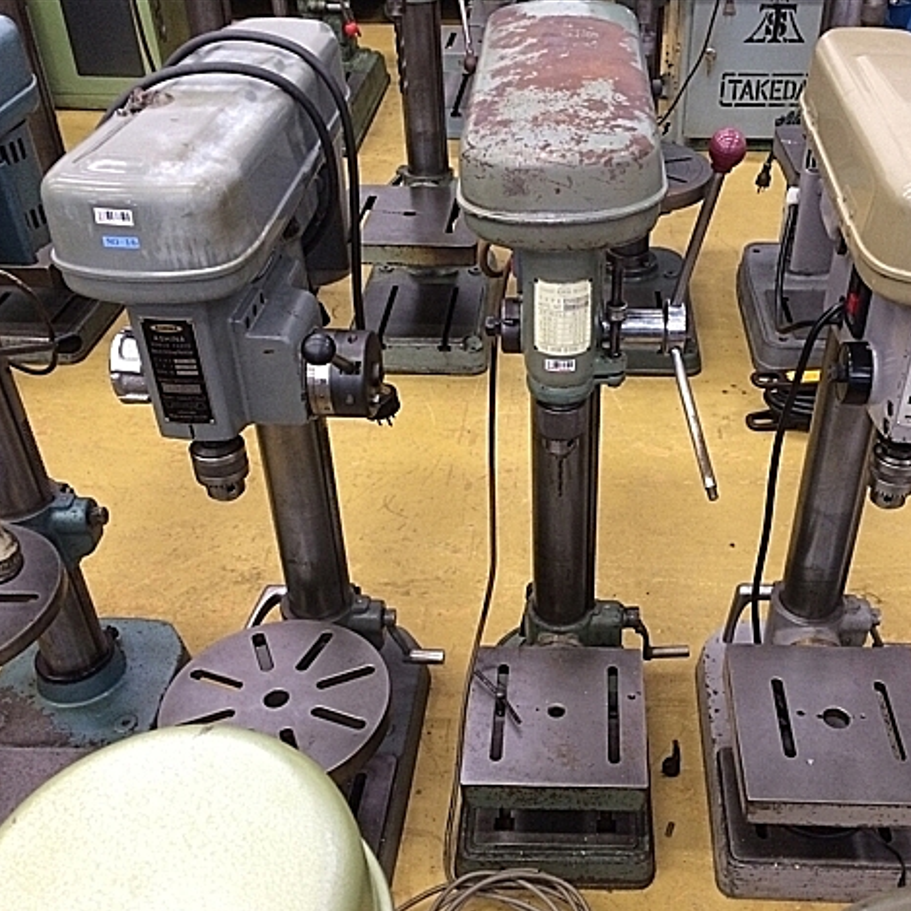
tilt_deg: -36.9
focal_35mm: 35
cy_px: 464
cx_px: 577
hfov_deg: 46.7
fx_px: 1042
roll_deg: +0.3
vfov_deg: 47.2
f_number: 2.2
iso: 160
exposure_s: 1/30
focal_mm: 4.15
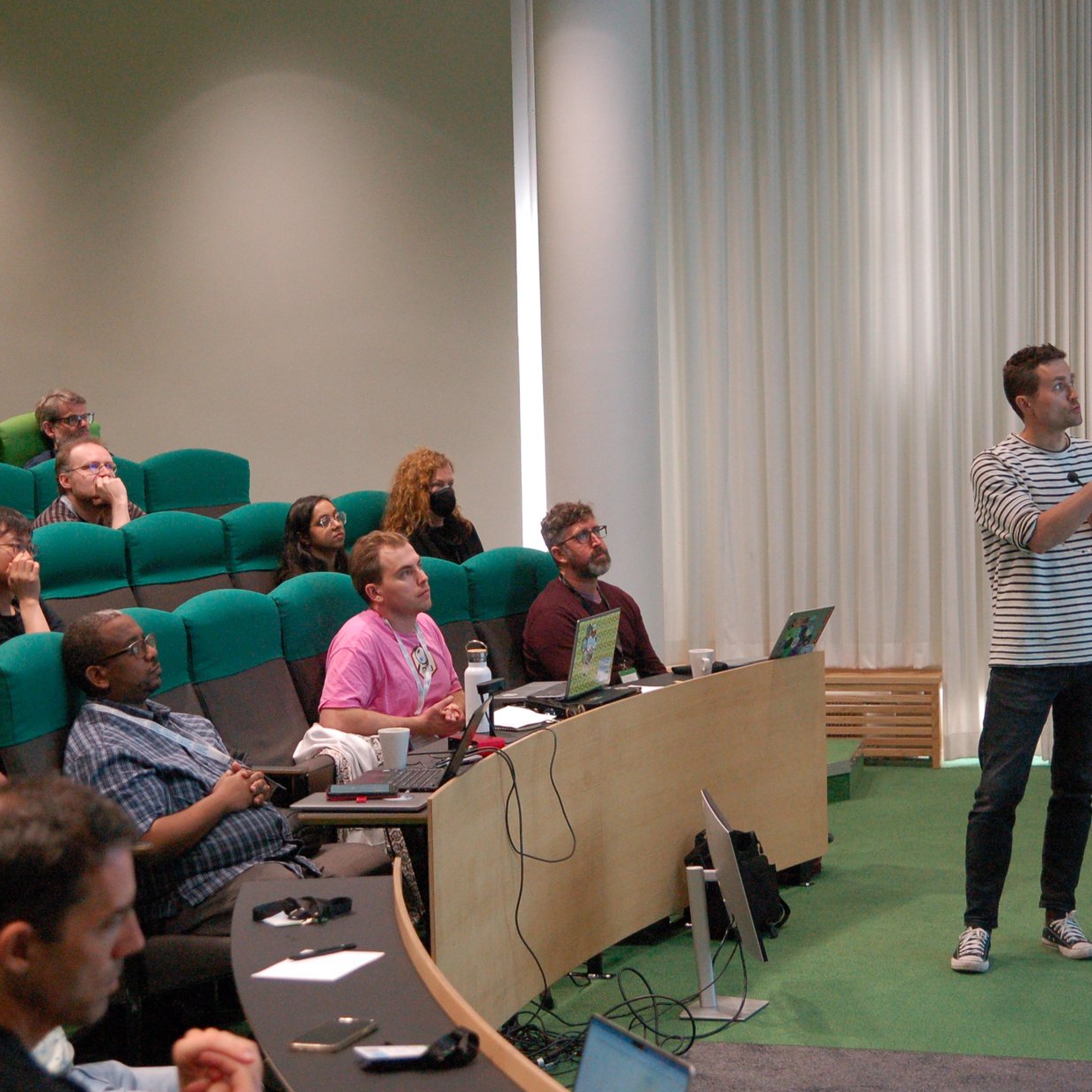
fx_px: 2784
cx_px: 614
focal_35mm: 78
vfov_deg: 22.2
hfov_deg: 22.2
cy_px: 550
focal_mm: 38
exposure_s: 1/125
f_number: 4
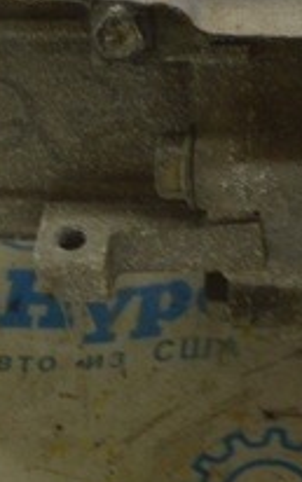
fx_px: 2196
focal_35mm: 167
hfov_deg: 7.6
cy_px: -151
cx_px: 536
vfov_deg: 12.2
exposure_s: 1/20
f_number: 5.6
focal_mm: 22
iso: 400
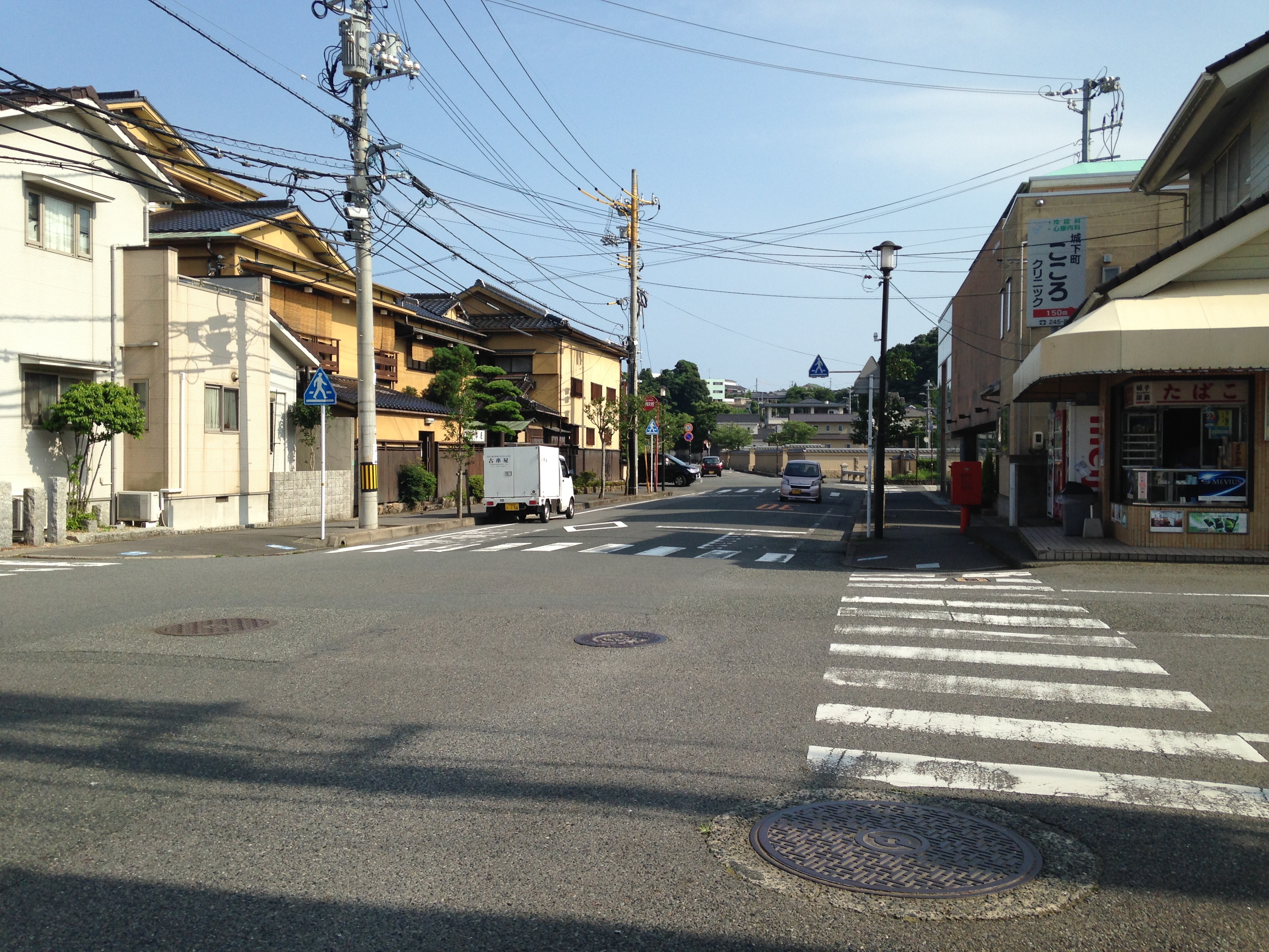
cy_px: 476
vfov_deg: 42.9
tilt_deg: +0.1
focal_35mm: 33
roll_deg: -1.0
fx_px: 1210
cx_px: 634
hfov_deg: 55.4
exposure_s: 1/1506
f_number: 2.4
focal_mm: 4.12
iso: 50
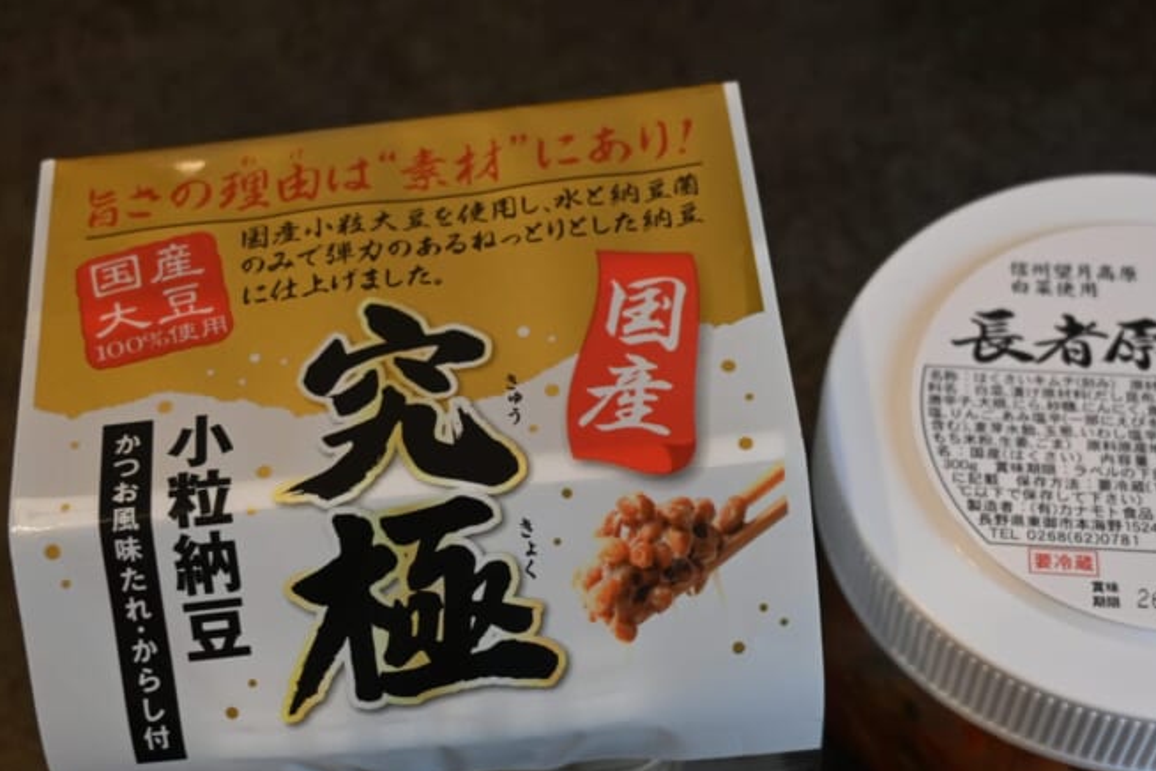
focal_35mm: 53
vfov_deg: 25.4
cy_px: 533
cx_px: 679
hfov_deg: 37.6
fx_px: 1694
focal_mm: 23
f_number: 4.2
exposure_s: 1/125
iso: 450
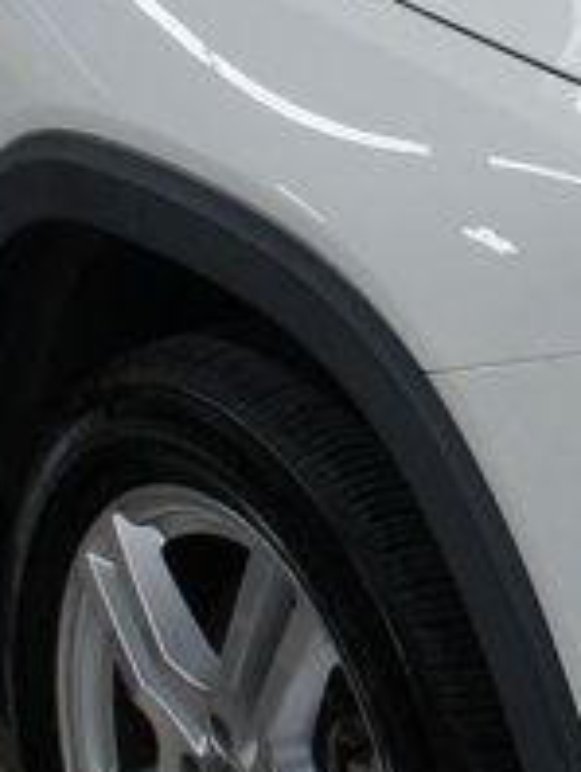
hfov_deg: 10.9
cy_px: 133
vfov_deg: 14.6
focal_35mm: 134
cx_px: 655
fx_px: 2992
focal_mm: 18
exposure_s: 1/125
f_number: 4.5
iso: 500
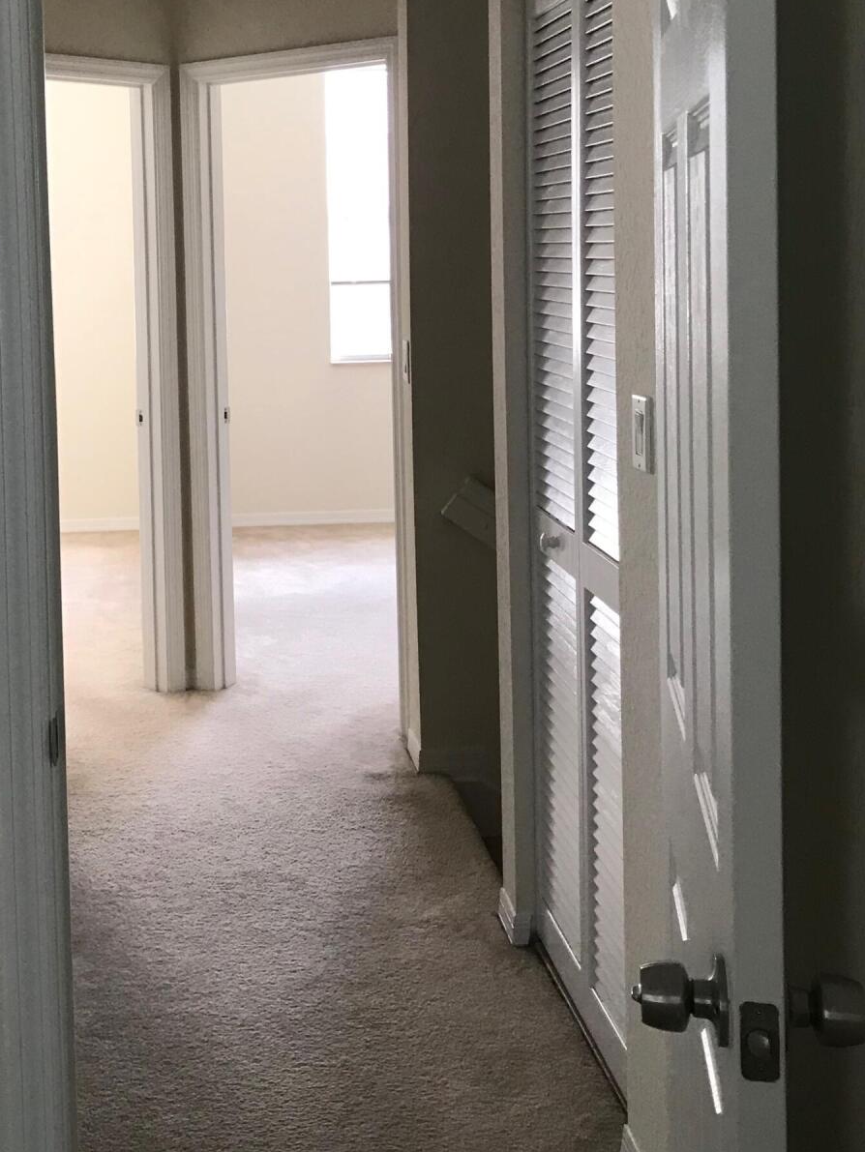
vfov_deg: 39.7
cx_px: 215
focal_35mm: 47
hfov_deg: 30.4
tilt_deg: -2.7
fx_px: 1565
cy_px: 340
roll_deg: +1.4
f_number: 1.8
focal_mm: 3.99
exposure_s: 1/30
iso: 25
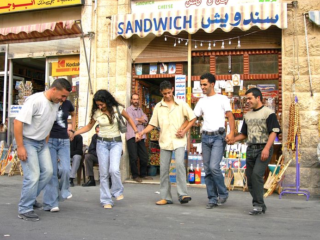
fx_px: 370
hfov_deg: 46.7
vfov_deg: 36.0
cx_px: 177
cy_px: 119
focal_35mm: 40
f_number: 4.5
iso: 200
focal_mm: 24
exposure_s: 1/125
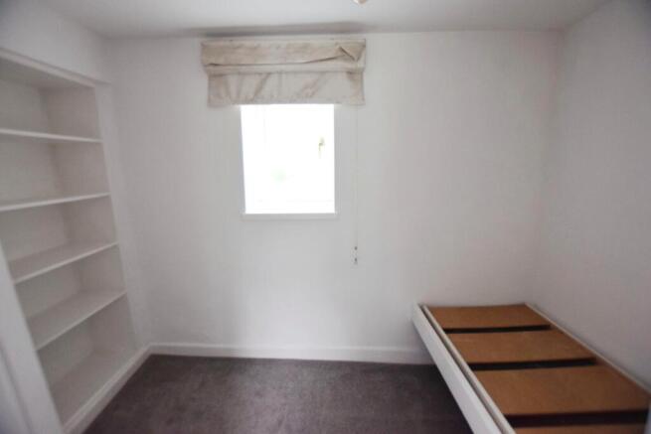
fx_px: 271
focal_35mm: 15
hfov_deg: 100.4
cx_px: 326
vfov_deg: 77.4
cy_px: 217
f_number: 3.5
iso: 1250
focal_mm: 10
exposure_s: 1/60
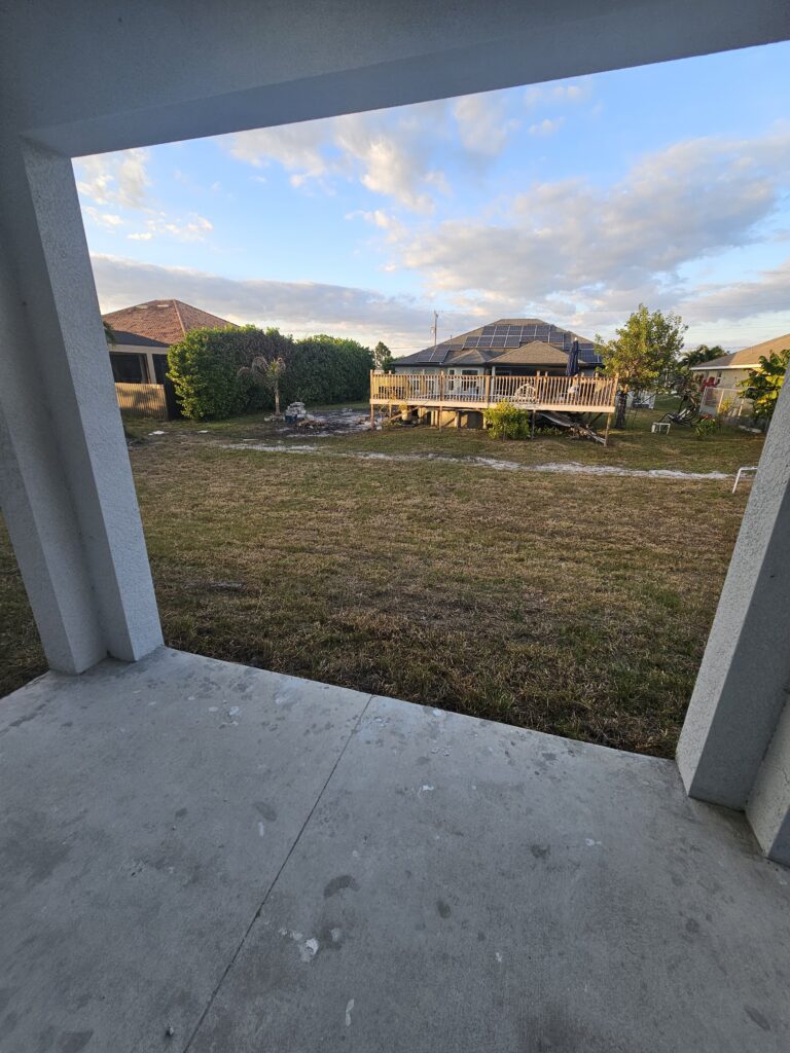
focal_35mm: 13
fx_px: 396
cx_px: 395
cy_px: 526
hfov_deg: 89.9
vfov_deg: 106.2
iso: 50
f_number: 2.2
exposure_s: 1/282
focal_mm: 2.2
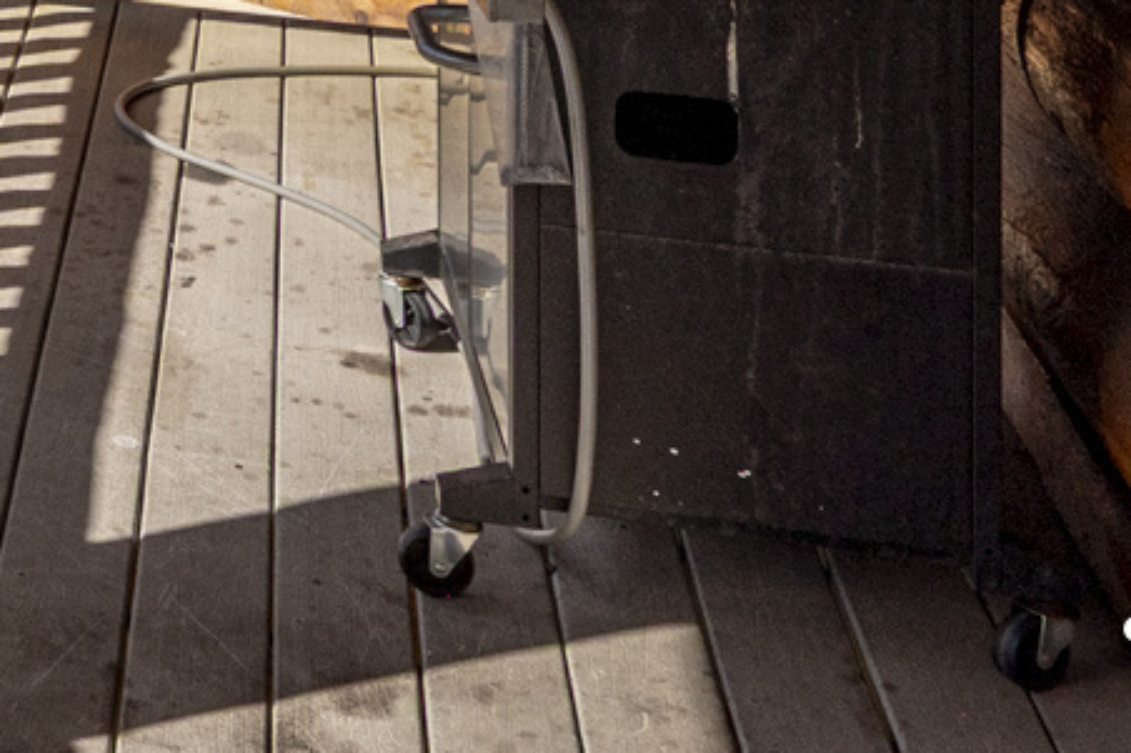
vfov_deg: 12.6
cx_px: -1053
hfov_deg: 17.0
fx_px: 2921
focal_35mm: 93
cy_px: -841
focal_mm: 21
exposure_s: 1/500
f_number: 10
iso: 320
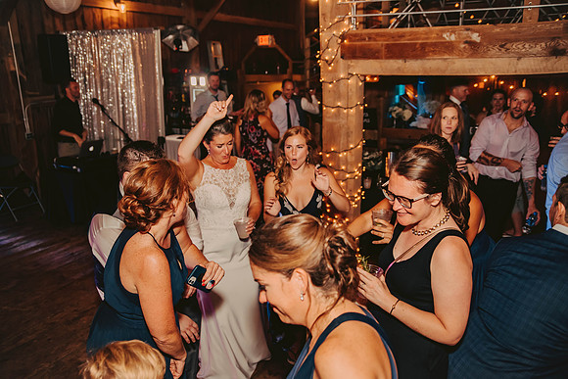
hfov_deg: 60.3
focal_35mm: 31
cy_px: 190
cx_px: 284
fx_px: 489
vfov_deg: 42.3
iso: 1000
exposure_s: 1/160
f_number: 2.8
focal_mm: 31
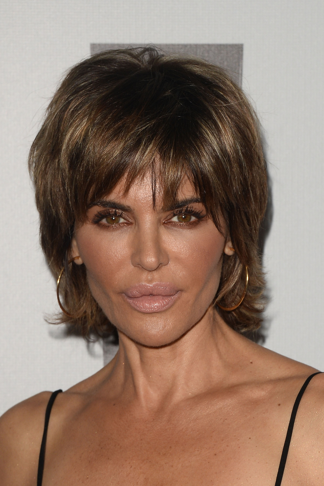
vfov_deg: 17.6
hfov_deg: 11.8
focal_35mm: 116
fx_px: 1566
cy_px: 243
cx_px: 162
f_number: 7.1
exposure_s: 1/250
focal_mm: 116
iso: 500
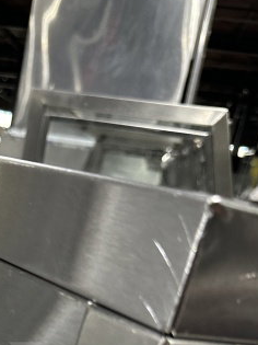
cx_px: -58
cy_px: 429
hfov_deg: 21.8
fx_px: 617
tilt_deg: -21.3
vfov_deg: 27.0
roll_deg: -9.4
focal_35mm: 62
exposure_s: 1/68
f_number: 1.78
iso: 250
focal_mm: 6.86
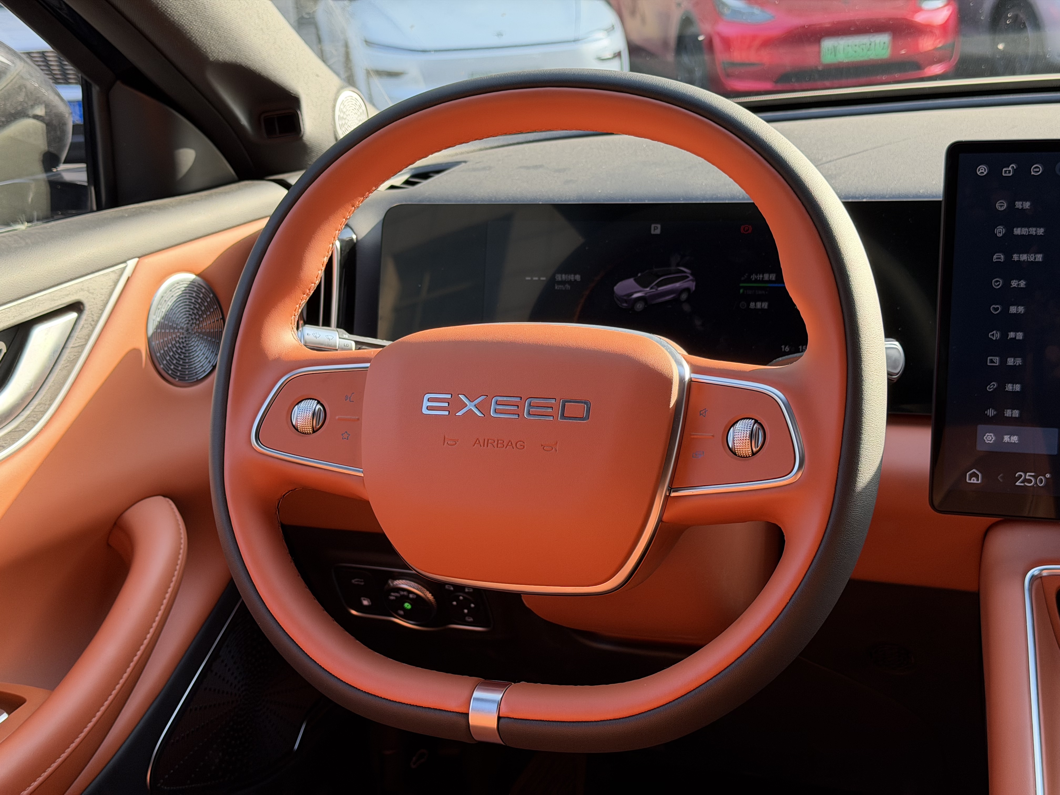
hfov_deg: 39.7
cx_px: 530
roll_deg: +3.4
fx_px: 1470
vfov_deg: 30.3
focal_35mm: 48
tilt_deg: -17.0
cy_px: 398
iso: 125
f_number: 1.78
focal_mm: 6.76
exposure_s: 1/214
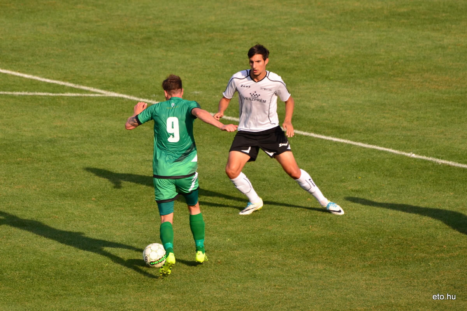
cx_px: 234
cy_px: 156
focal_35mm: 375
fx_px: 4864
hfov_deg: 5.5
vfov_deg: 3.7
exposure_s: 1/800
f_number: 5.6
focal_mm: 250
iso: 200
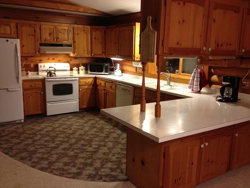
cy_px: 94
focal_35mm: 35
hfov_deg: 52.6
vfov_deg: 40.8
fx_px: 253
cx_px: 125
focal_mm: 4.28
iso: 200
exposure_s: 1/20
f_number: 2.4
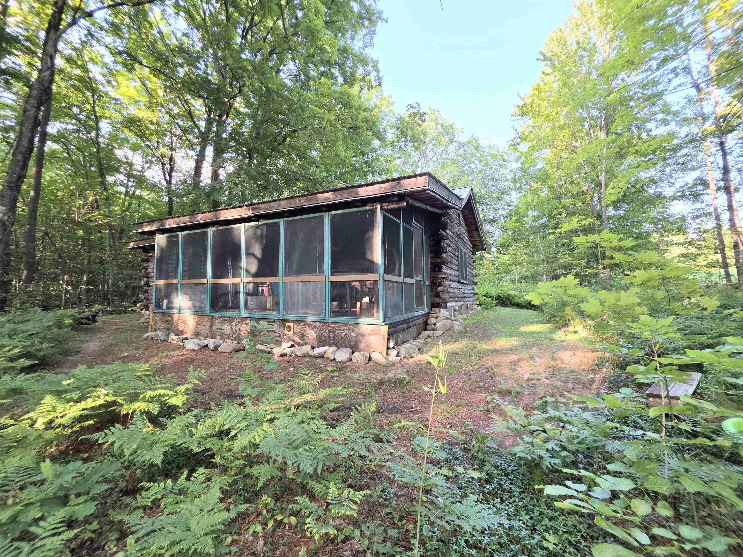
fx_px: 279
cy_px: 278
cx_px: 372
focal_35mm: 13
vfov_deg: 89.9
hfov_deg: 106.2
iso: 80
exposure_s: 1/120
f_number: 1.9
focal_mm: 2.2
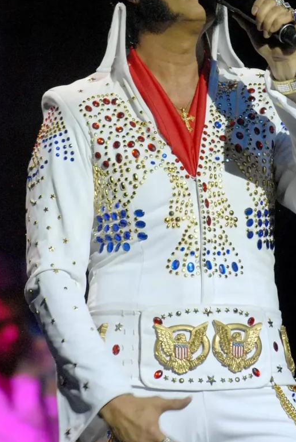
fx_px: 5712
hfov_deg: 3.0
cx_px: 190
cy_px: 161
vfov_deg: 4.4
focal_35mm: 465
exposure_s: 1/80
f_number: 4
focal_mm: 200
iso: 800
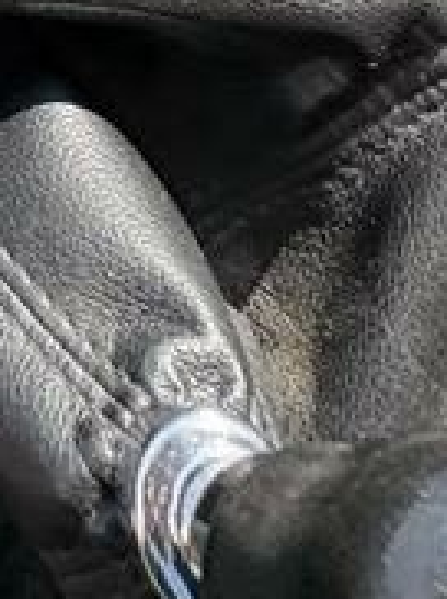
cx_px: -381
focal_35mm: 69
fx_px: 1191
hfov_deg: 17.1
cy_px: -665
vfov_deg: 17.5
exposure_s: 1/284
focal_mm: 2.22
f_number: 2.2
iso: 64
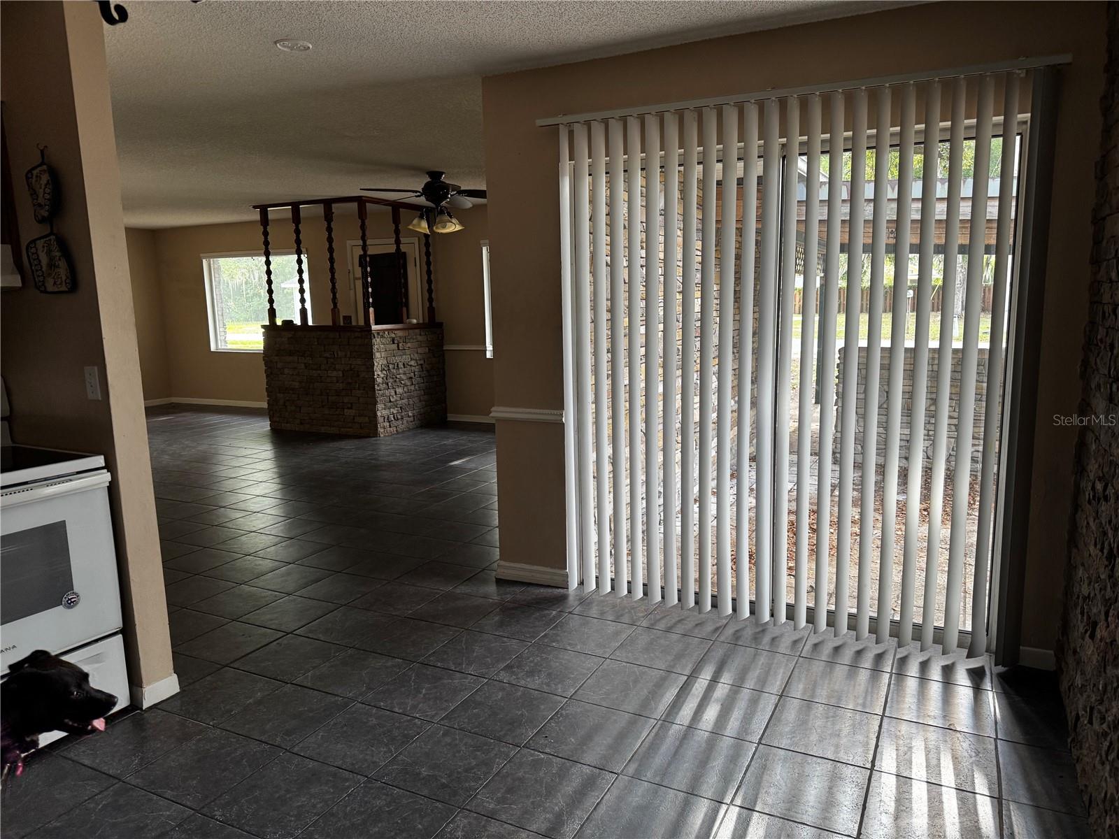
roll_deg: +1.6
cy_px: 420
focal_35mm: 24
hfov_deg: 71.6
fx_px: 776
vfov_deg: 56.8
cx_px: 560
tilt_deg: -8.5
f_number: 1.78
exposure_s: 1/121
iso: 160
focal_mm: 6.76
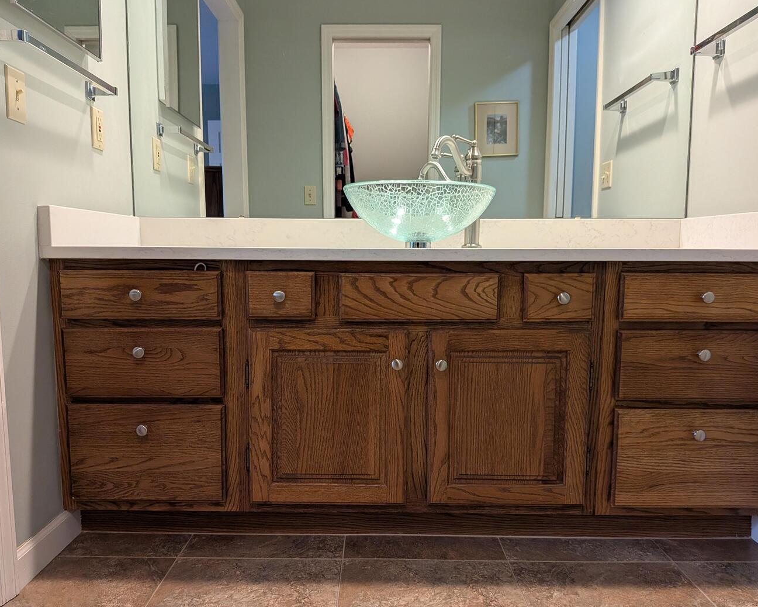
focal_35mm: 26
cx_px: 379
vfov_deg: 54.9
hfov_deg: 66.0
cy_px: 305
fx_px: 583
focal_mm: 4.53
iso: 497
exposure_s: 1/120
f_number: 1.7
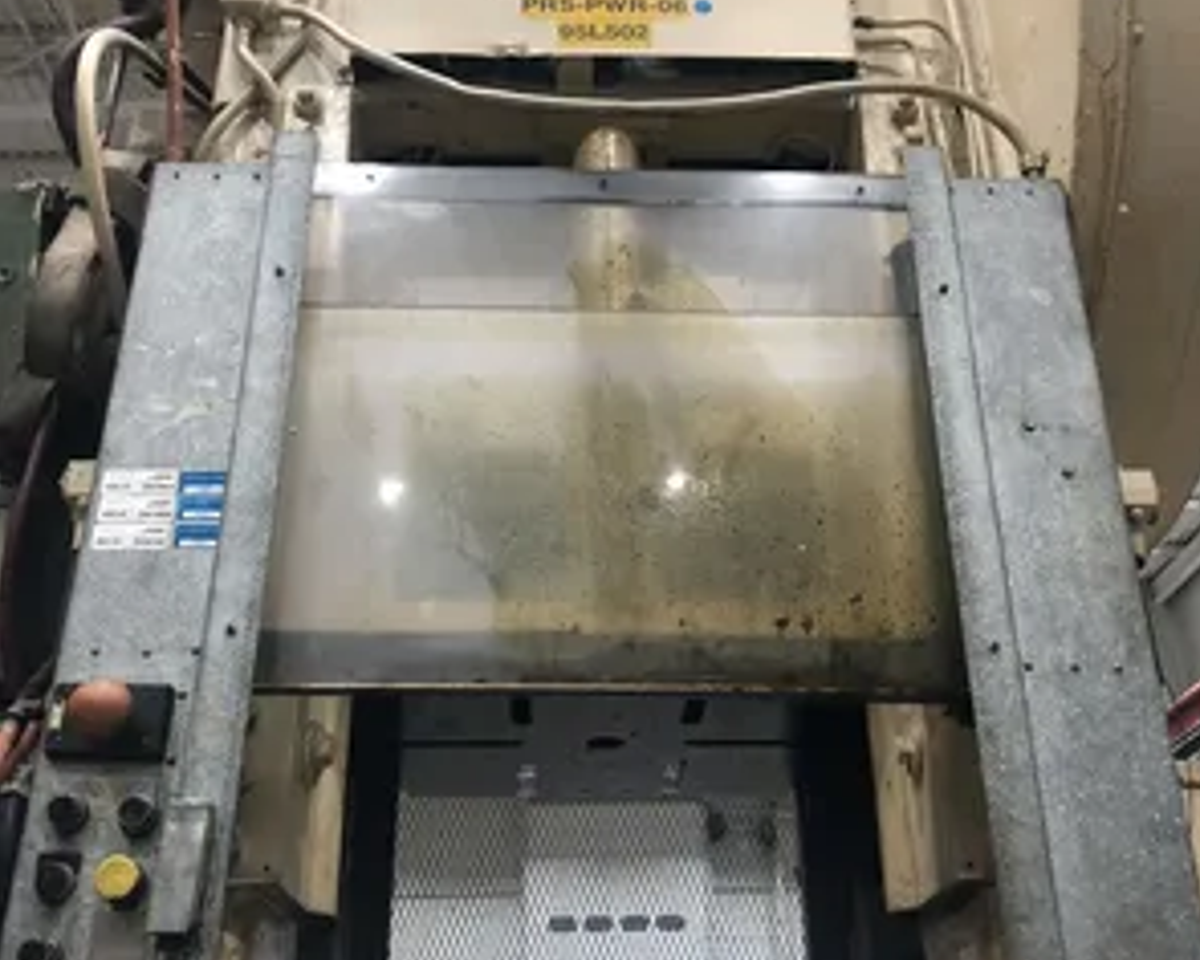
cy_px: 521
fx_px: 1314
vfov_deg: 40.1
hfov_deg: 49.1
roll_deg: +0.8
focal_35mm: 37
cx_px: 606
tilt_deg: +24.9
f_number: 1.8
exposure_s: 1/30
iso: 40
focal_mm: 4
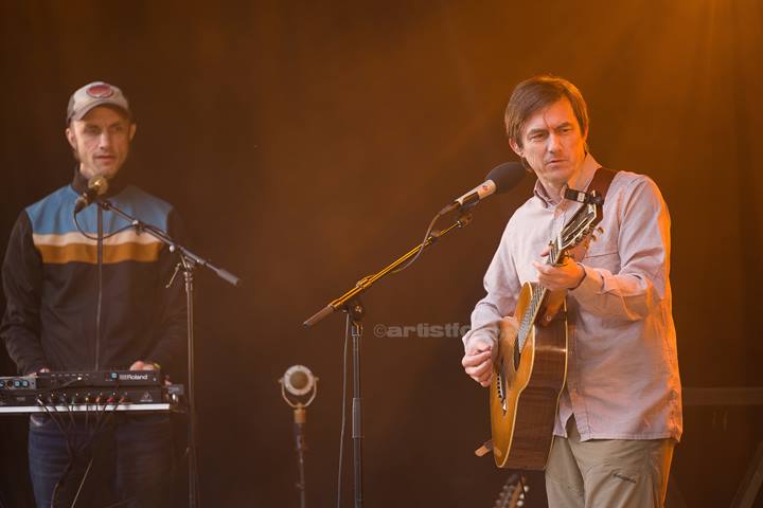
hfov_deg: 10.3
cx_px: 382
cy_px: 254
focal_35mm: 200
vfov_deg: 6.9
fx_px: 4239
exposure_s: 1/800
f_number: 2.8
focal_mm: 200
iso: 640
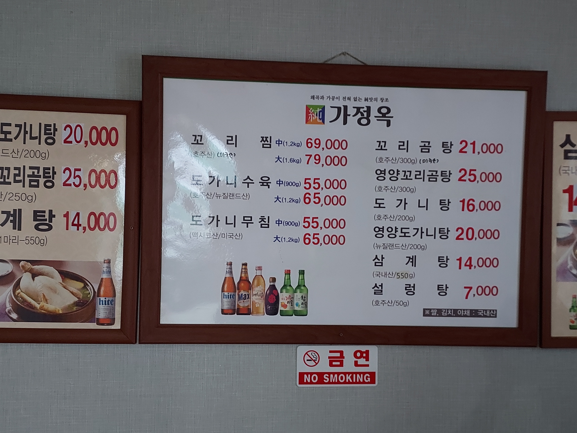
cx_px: 319
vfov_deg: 40.7
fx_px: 583
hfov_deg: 52.5
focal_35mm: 35
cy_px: 222
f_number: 1.8
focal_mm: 4.6
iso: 320
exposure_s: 1/30
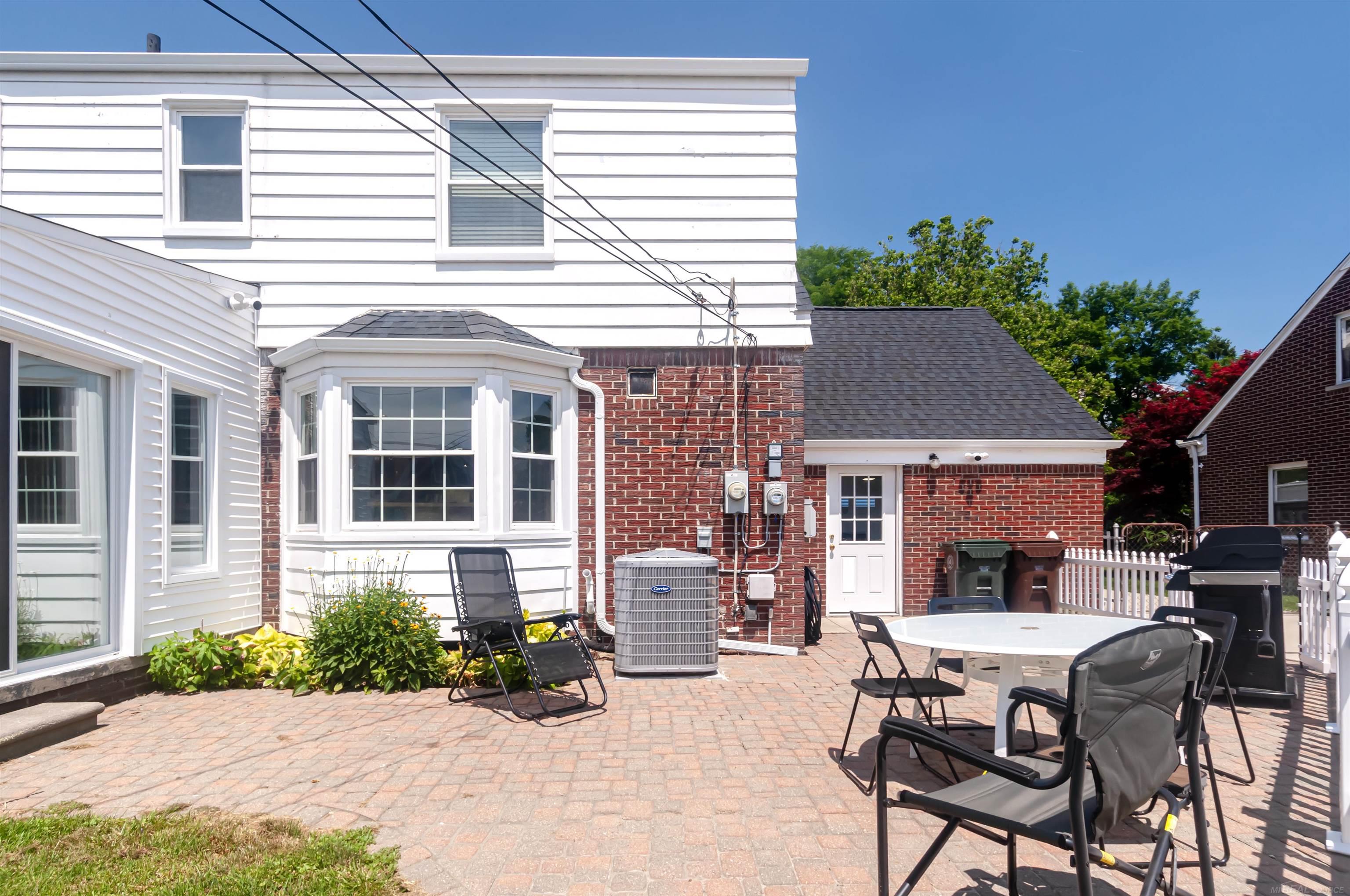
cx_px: 675
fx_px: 674
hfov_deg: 90.1
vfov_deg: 67.2
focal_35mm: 18
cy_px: 448
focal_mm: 12
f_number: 8
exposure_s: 1/160
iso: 200
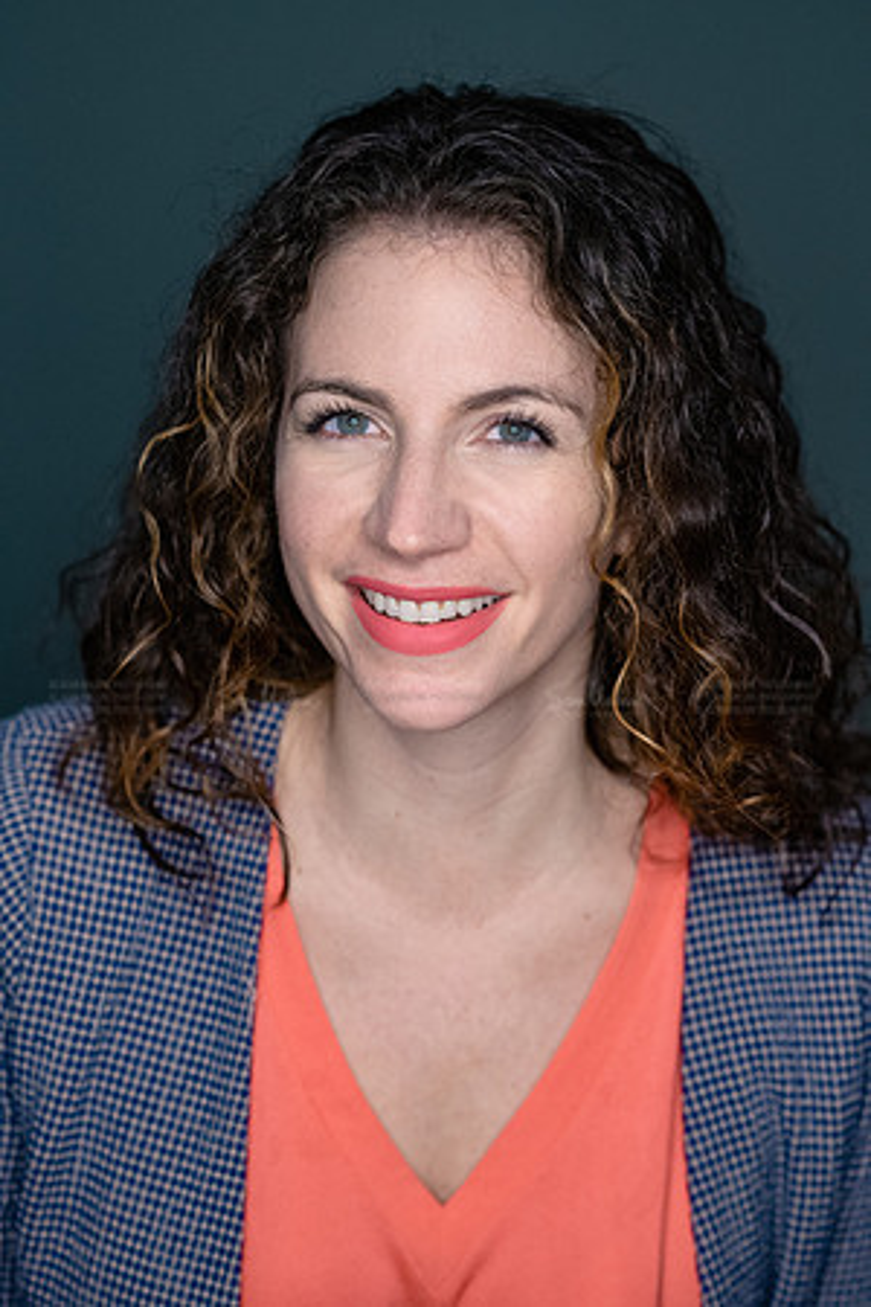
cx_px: 436
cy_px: 654
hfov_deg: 16.1
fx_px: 3085
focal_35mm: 85
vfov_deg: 23.9
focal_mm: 85
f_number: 3.5
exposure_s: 1/500
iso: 2000
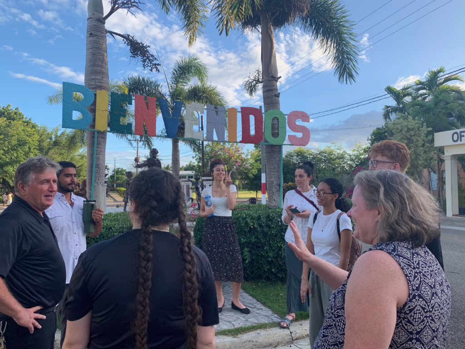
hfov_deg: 67.3
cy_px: 174
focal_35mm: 26
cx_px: 232
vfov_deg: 53.1
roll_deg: +0.0
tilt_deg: +0.8
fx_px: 349
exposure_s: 1/431
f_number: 1.8
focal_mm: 4.25
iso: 25
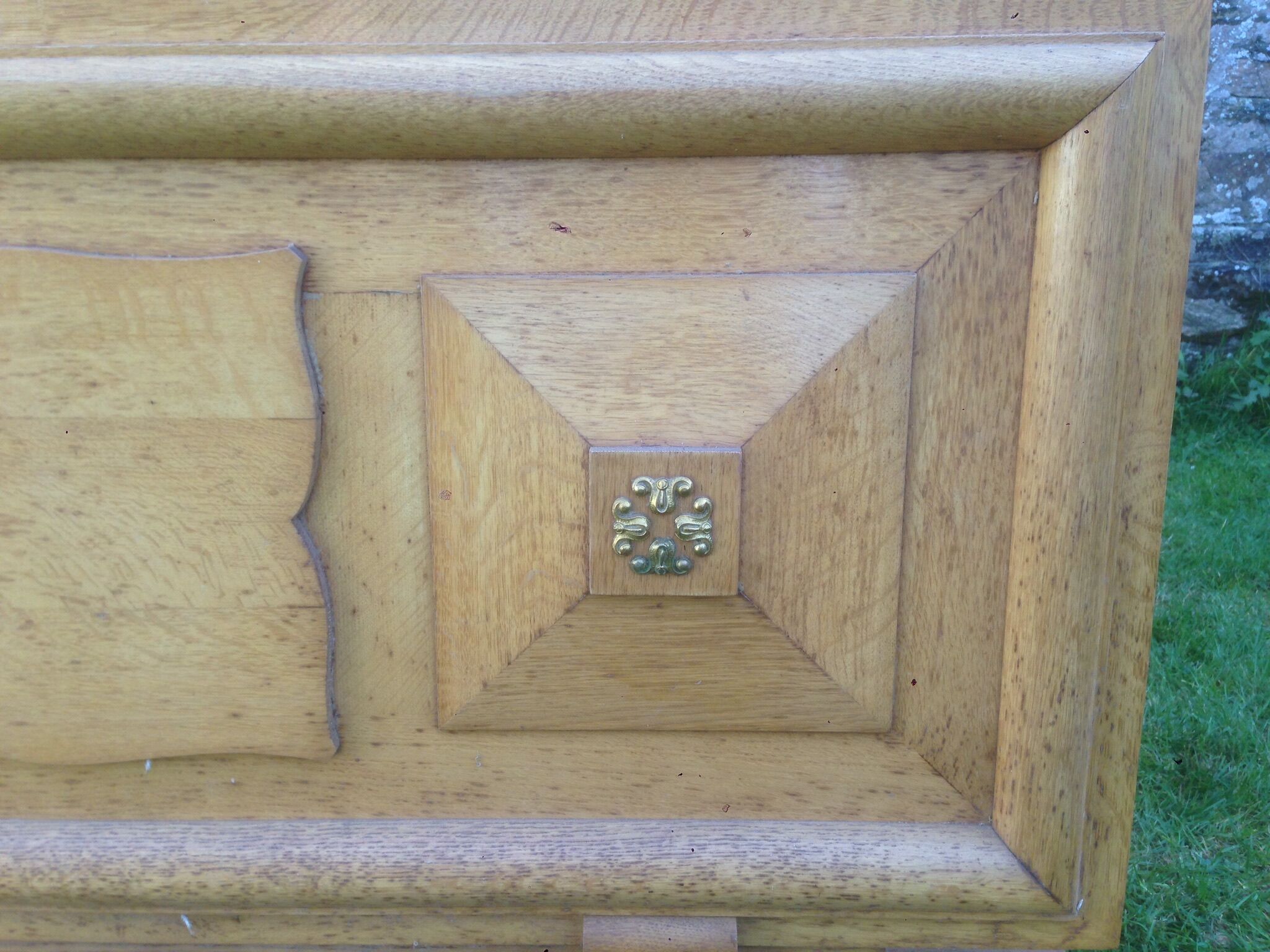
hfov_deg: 55.4
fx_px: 1211
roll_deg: -0.2
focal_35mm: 33
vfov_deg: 42.9
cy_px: 476
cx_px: 635
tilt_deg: -17.7
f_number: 2.4
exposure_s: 1/163
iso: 50
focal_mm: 4.12
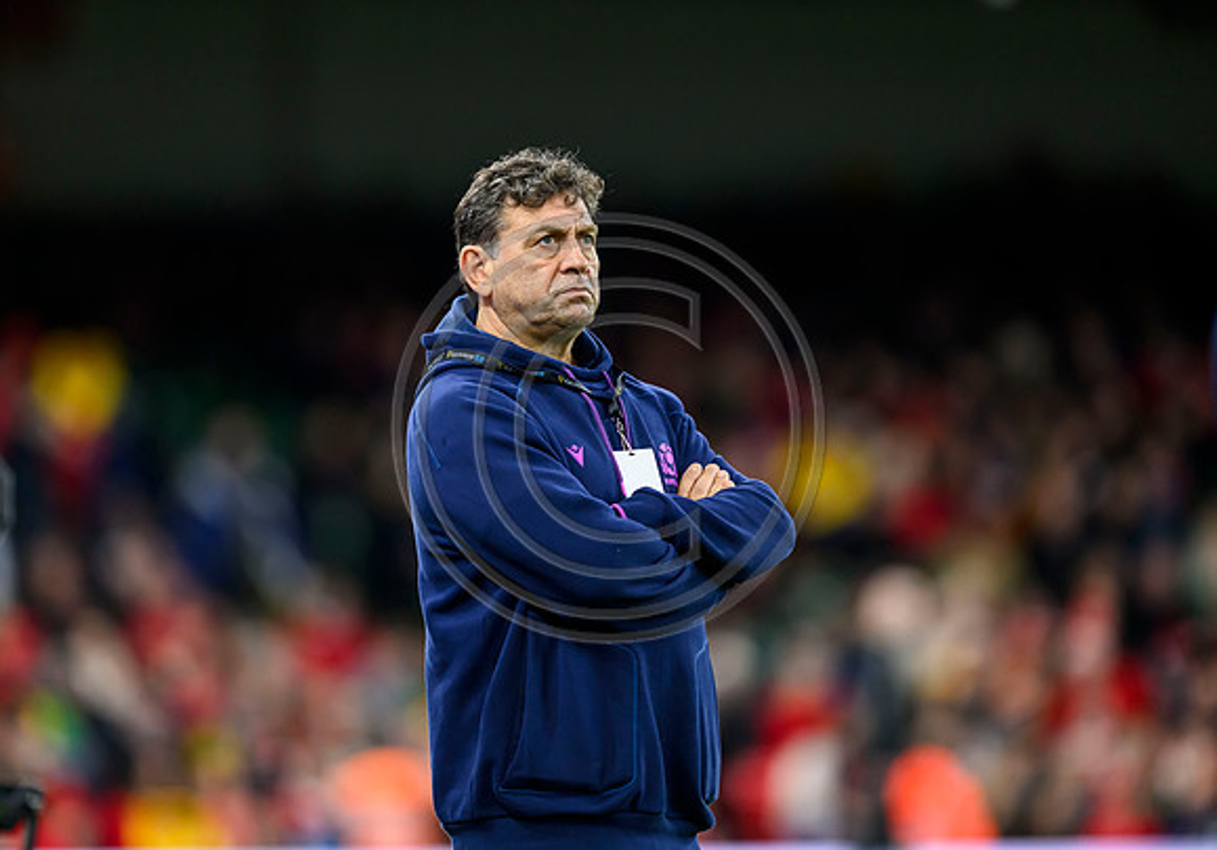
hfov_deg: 4.7
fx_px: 14784
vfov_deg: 3.3
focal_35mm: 431
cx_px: 551
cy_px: 407
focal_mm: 400
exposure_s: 1/1250
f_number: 3.2
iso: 3200
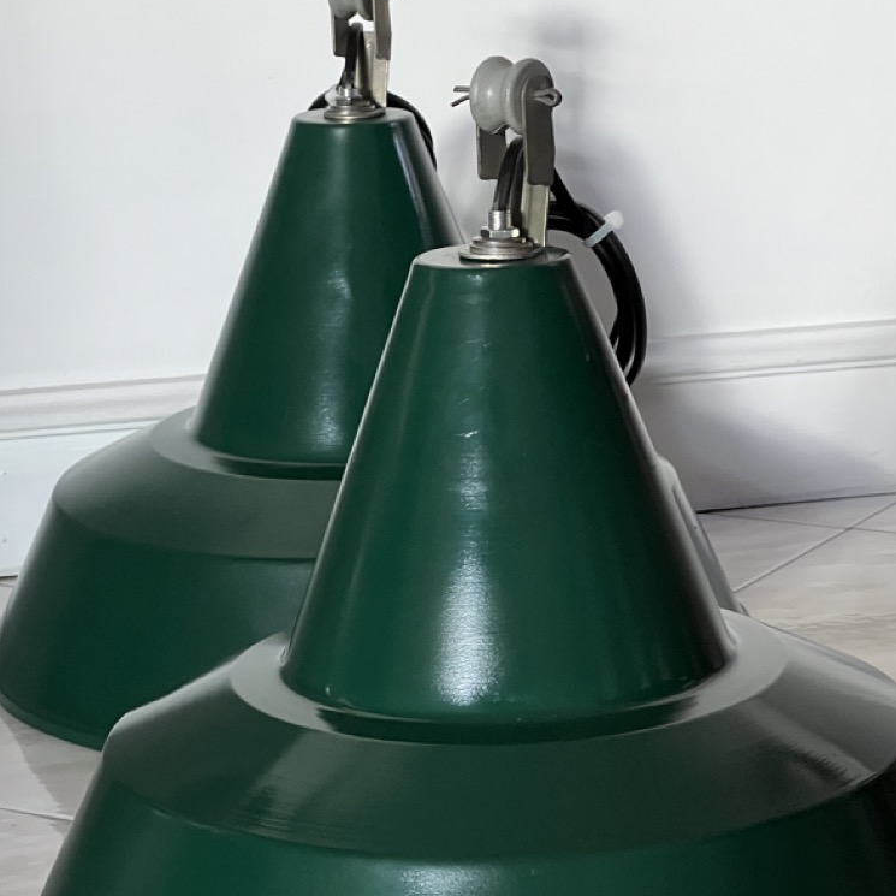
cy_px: 559
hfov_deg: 14.9
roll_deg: +2.1
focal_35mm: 117
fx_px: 3426
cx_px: 499
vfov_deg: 14.9
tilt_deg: -13.4
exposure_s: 1/49
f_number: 2.8
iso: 800
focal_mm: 9
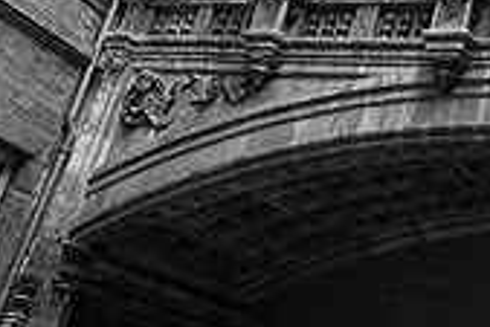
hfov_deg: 25.5
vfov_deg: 17.8
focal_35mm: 72
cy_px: -93
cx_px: 568
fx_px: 981
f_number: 5.6
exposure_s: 1/125
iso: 200
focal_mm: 18
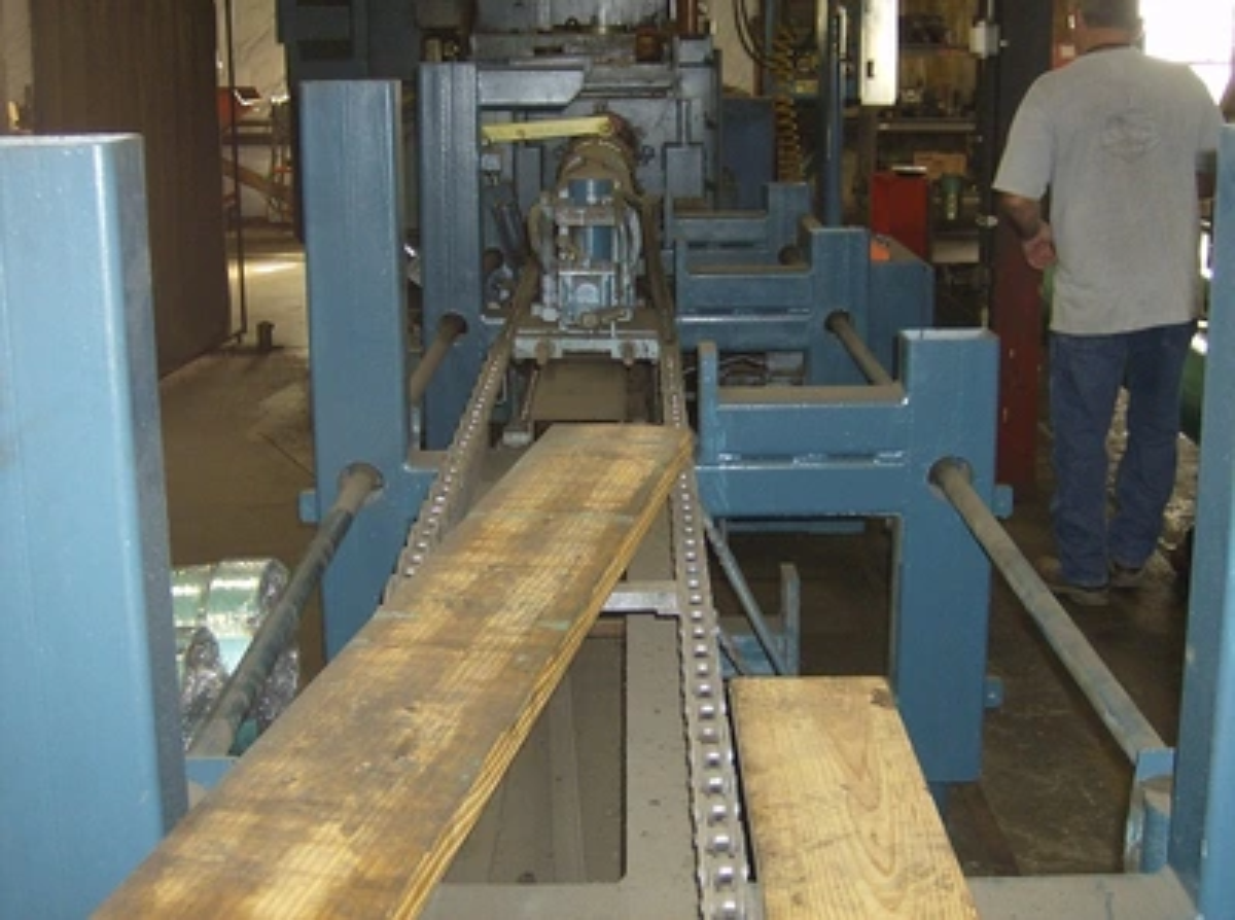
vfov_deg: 31.4
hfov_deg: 41.3
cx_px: 618
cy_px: 460
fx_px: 1637
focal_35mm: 46
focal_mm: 7.7
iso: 200
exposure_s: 1/74
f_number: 3.1
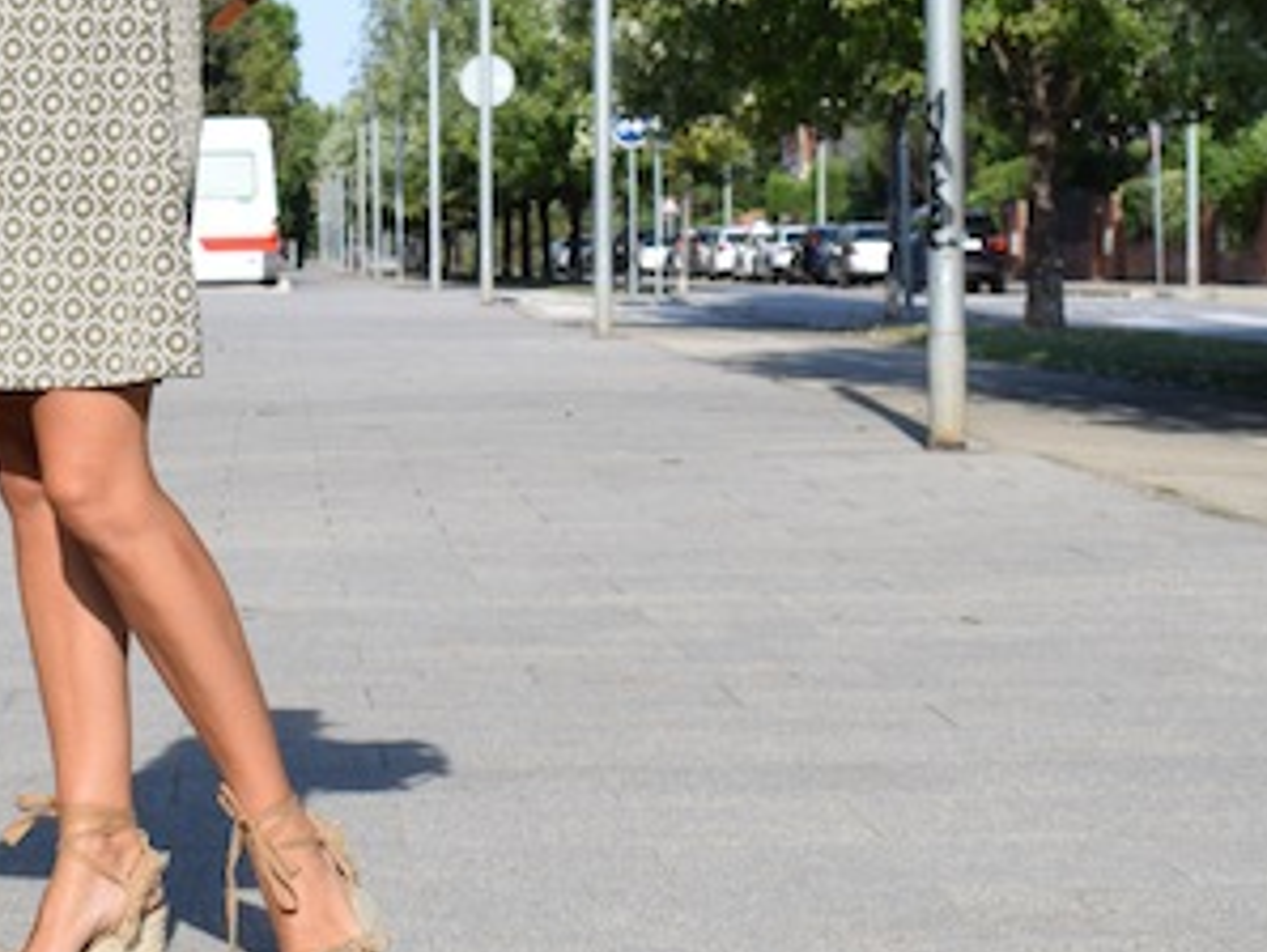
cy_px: 57
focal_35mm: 116
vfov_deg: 12.6
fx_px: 4258
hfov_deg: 16.8
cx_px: 291
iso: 200
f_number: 8
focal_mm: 31
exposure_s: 1/320
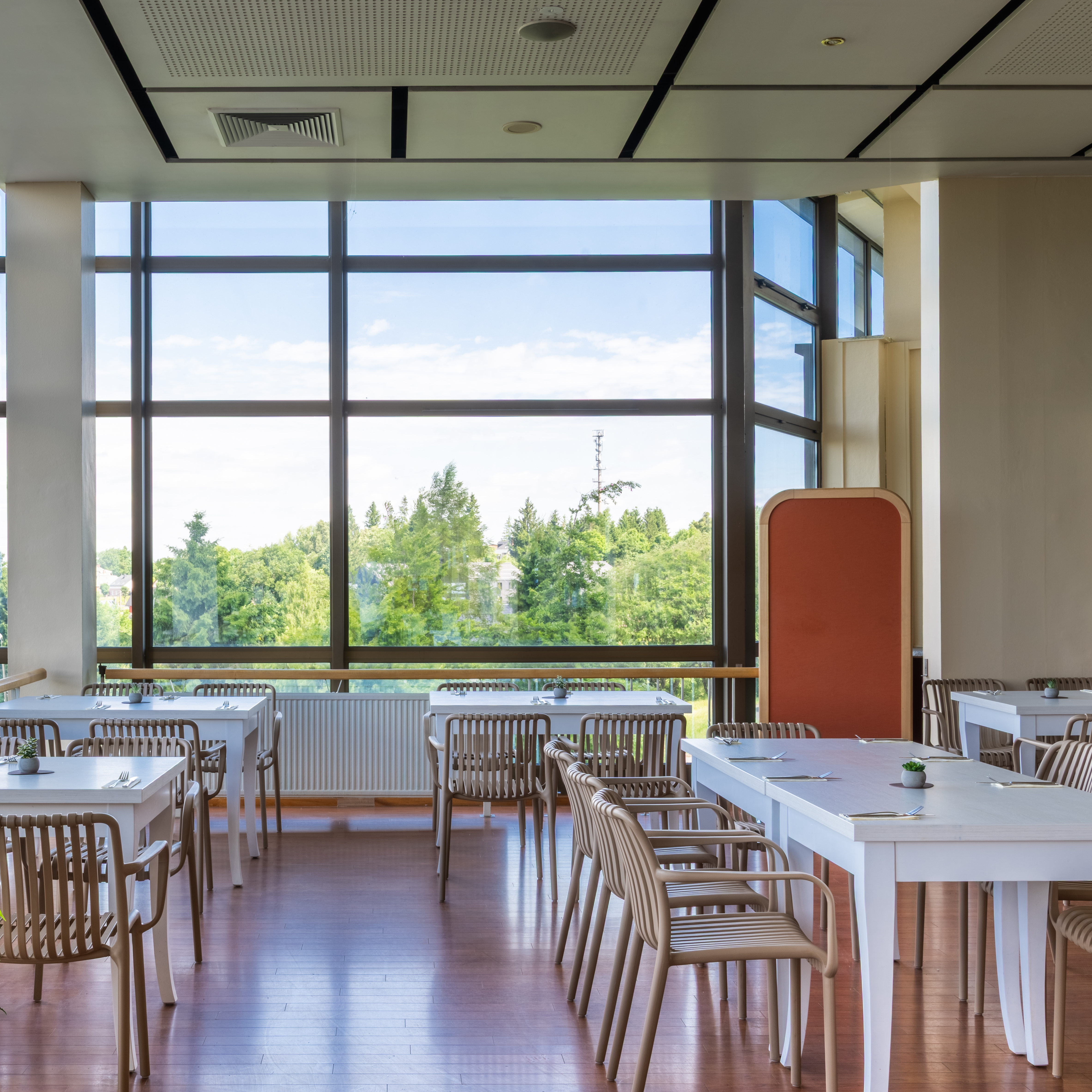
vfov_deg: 39.1
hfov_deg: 38.4
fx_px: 1535
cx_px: 300
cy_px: 588
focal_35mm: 43
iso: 64
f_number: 14
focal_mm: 29
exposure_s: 1/80
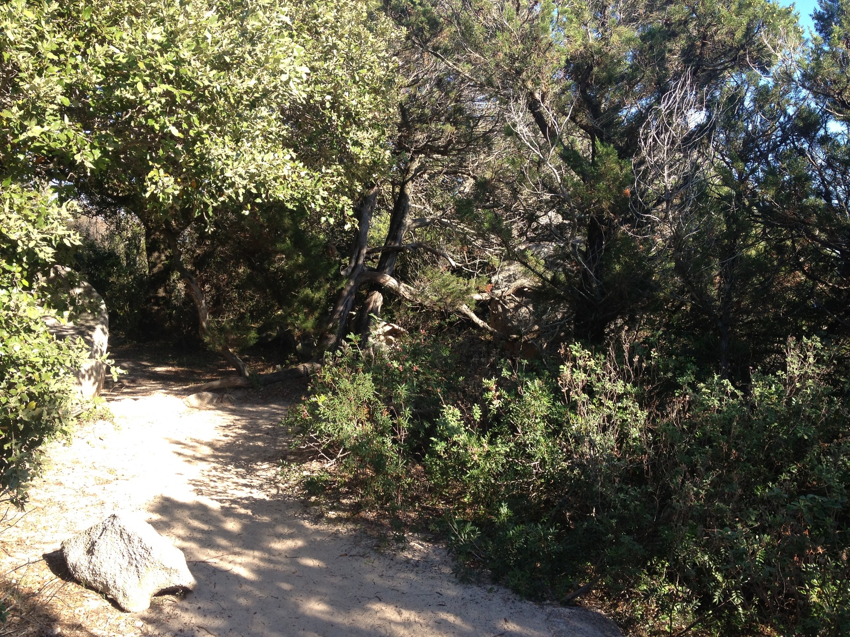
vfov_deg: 40.7
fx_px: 859
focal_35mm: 35
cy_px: 318
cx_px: 425
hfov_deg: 52.6
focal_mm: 4.28
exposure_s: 1/336
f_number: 2.4
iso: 64
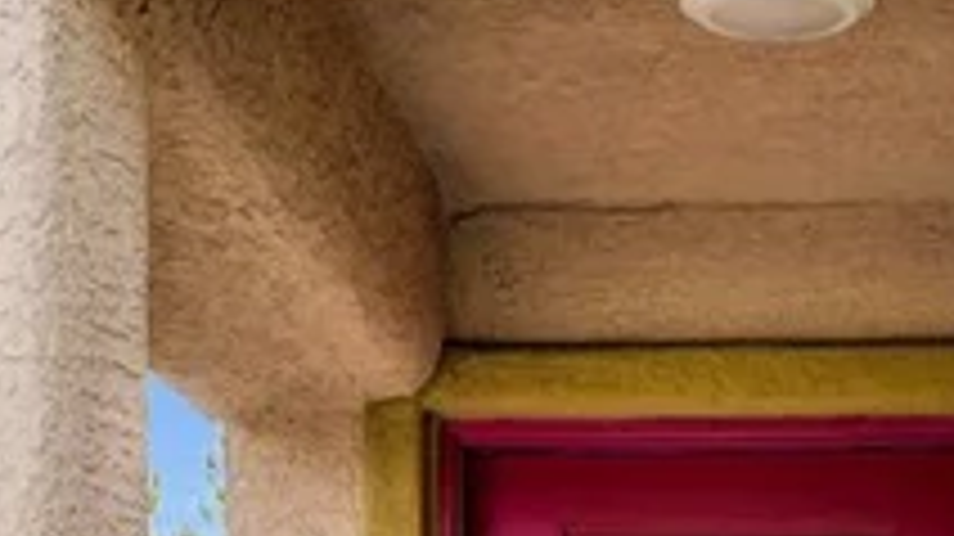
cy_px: 813
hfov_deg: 19.6
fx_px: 2744
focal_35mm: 109
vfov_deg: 10.7
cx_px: 693
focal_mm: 21.5
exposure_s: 1/50
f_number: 8
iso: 400
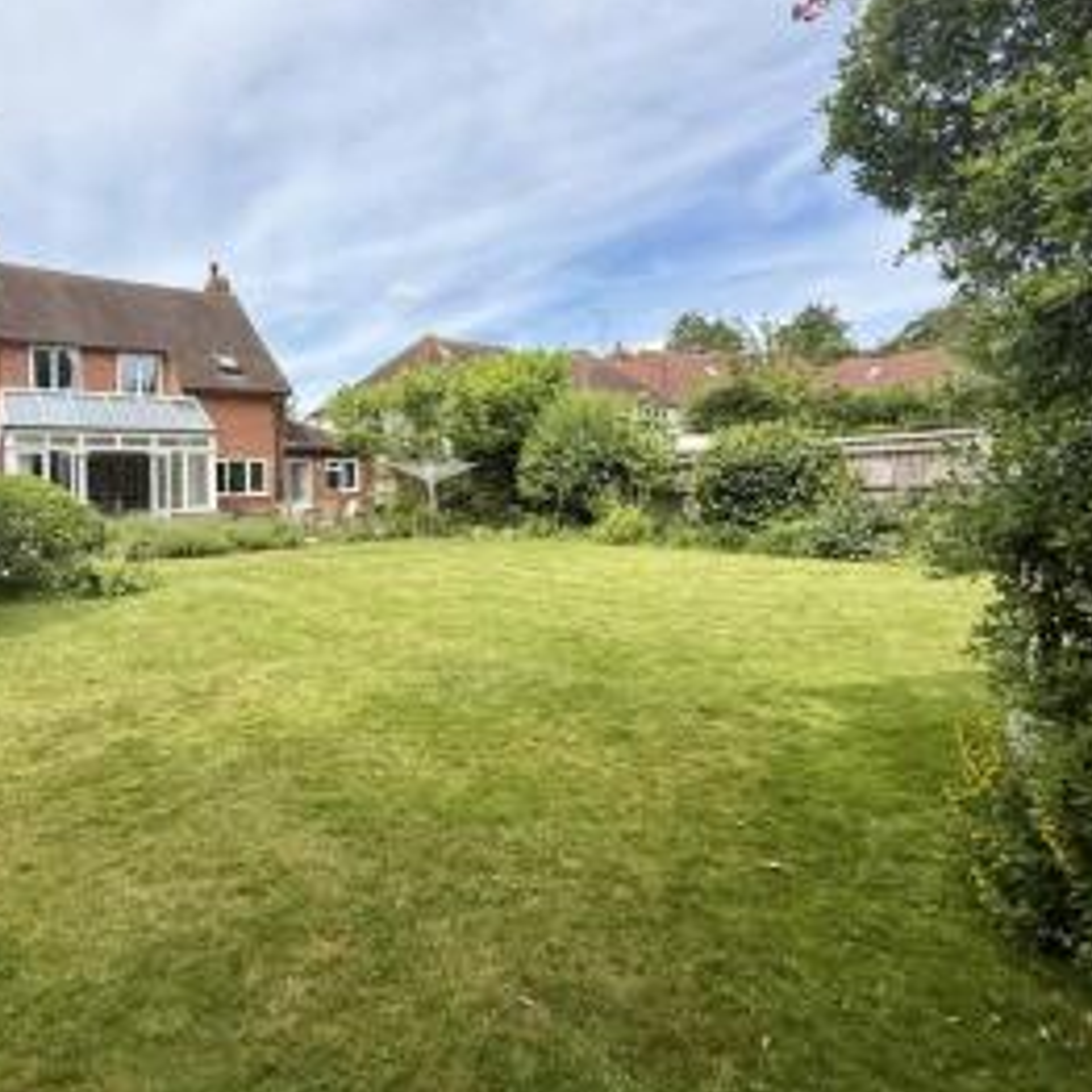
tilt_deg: -1.3
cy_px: 502
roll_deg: +2.2
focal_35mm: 20
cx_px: 386
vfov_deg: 74.7
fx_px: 714
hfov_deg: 73.1
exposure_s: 1/1698
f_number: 2.2
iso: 50
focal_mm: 2.22
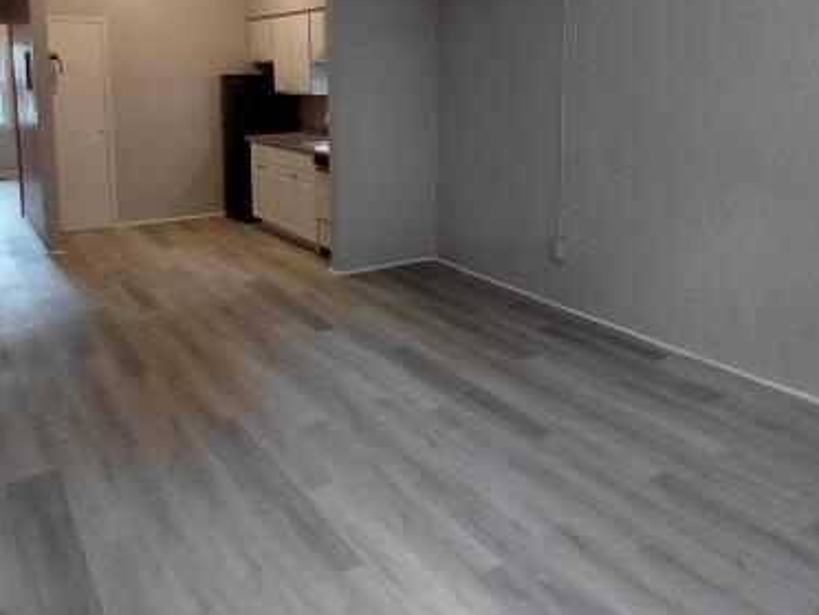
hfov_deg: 58.1
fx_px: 733
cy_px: 161
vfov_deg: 44.1
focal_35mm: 31
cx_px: 473
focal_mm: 1.64
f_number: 2.2
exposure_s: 1/60
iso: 160
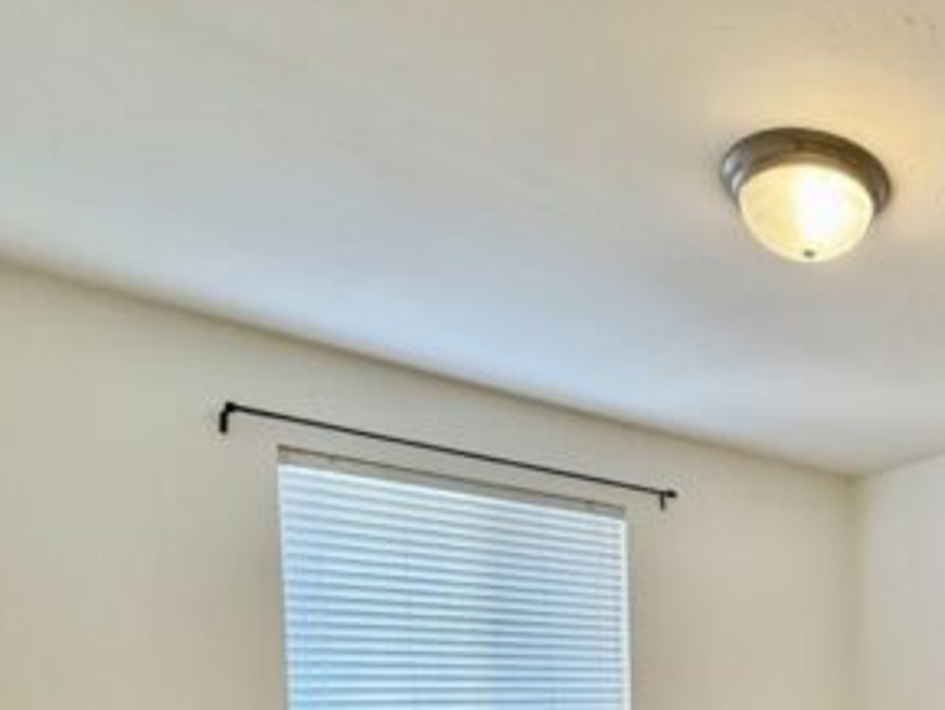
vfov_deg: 39.2
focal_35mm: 31
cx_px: 961
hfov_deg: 47.5
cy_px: 736
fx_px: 847
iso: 250
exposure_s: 1/60
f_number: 2.2
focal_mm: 2.22
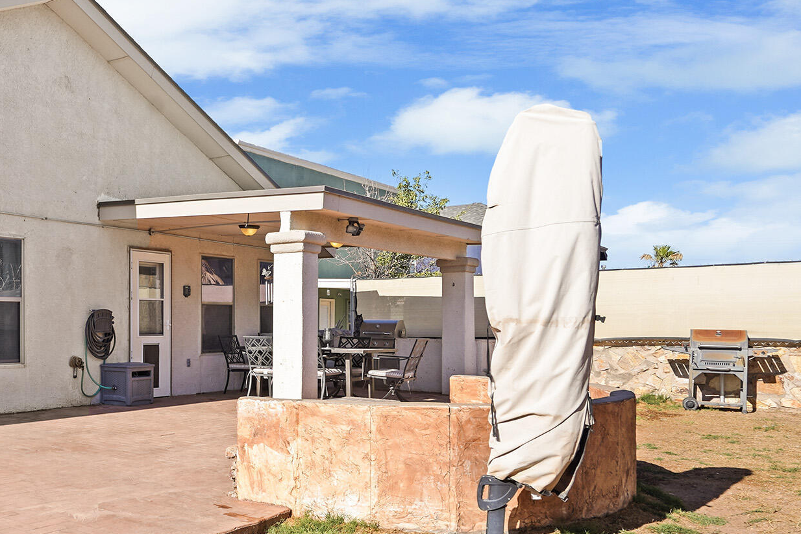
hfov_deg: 50.4
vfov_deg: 37.6
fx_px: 779
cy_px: 333
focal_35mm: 35
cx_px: 138
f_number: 8
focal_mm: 16
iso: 100
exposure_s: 1/30
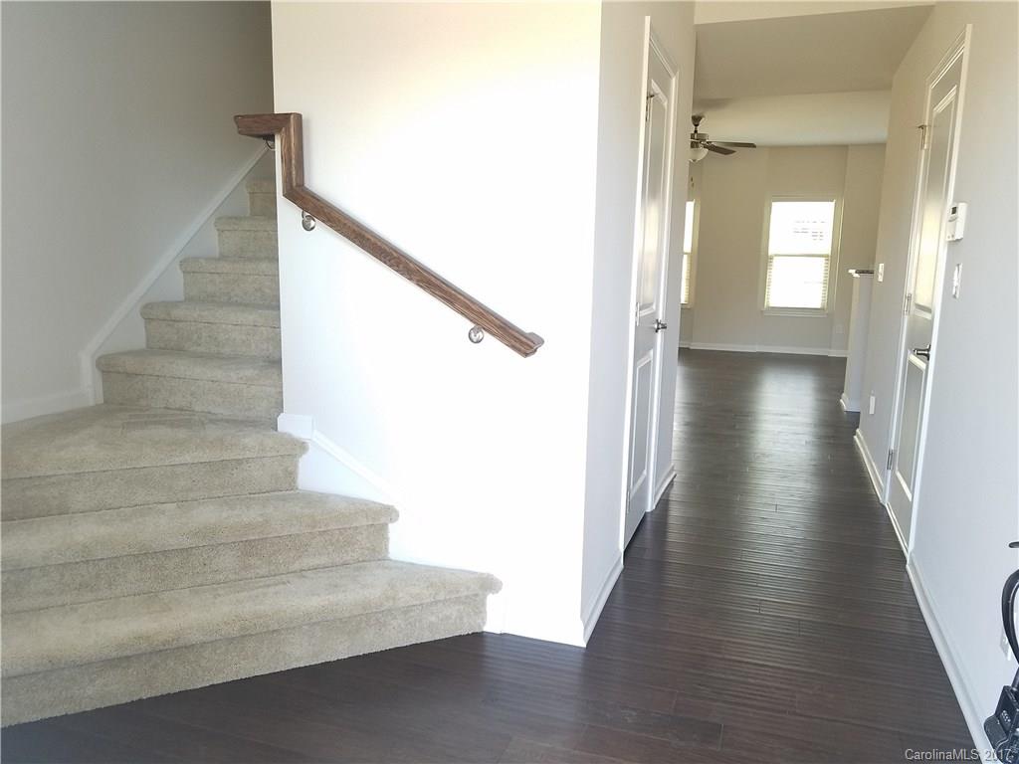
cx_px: 510
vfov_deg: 53.1
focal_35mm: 26
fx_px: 765
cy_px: 382
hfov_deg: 67.3
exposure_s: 1/36
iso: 125
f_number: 1.7
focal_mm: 4.2
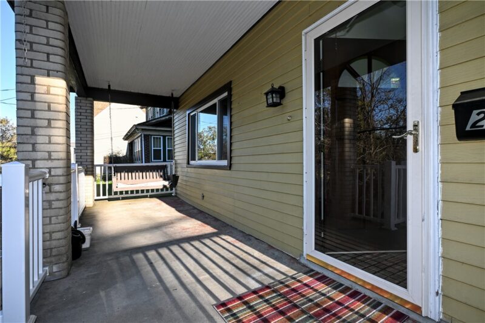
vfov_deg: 67.4
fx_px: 242
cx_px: 242
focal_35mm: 18
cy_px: 162
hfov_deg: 90.0
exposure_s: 1/125
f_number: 5.6
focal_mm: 12
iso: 100
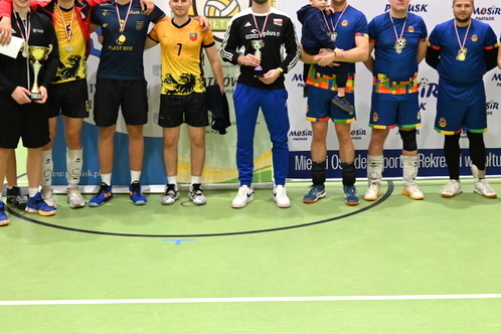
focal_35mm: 54
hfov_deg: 36.9
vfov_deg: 24.8
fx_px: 749
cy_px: 81
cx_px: 296
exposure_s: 1/125
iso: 2500
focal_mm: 33.5
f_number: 4.8
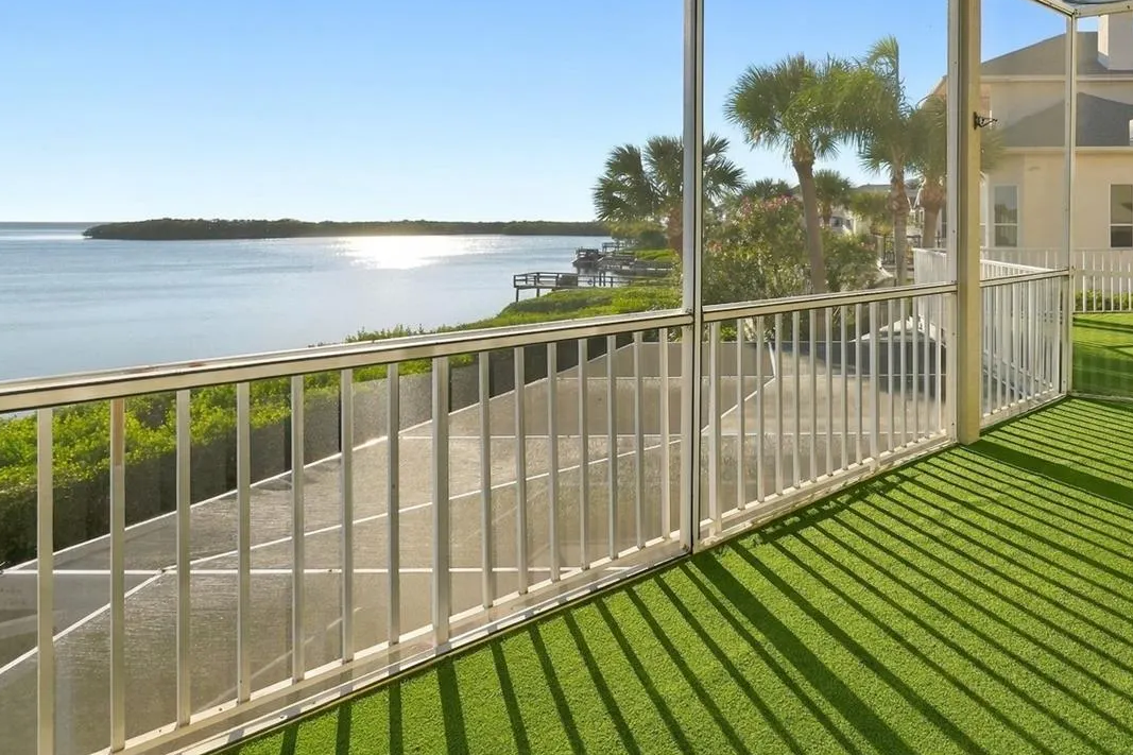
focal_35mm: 24
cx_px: 782
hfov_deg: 70.9
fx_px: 755
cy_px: 226
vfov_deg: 51.7
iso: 640
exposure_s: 1/500
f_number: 8
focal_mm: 16
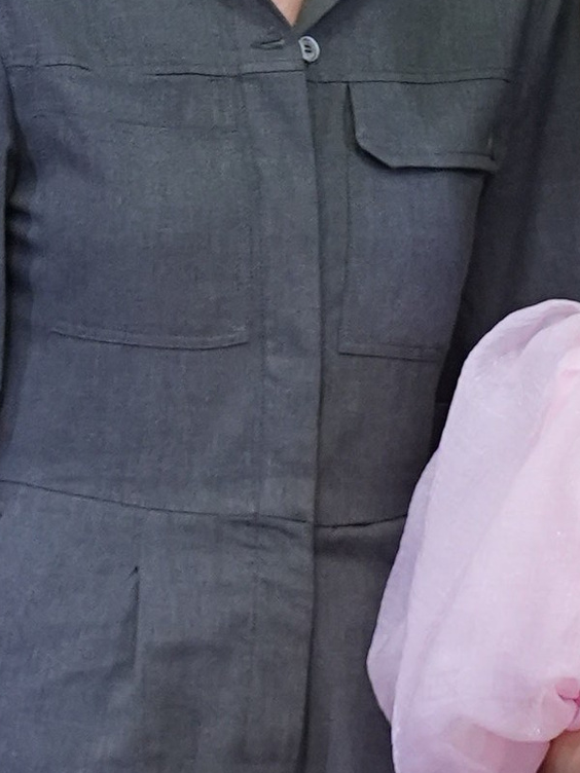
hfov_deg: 1.2
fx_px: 27434
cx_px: 731
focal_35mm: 1228
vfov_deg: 1.6
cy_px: 449
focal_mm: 167
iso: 1250
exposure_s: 1/400
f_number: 2.8
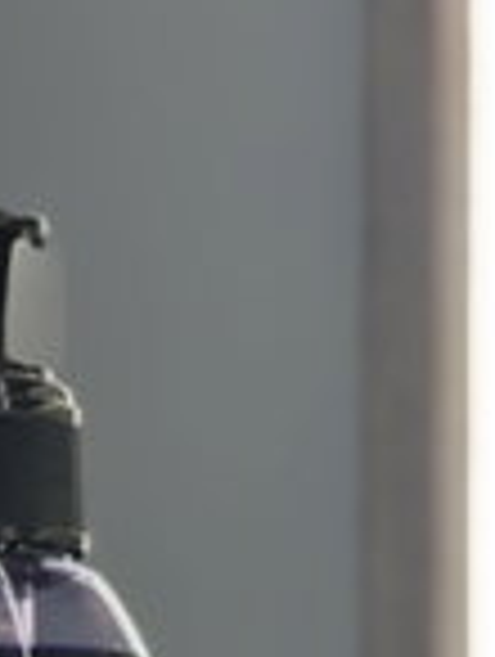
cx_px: -14
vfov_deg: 10.8
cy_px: 997
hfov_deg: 8.5
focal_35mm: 175
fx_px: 3327
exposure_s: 1/135
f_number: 1.78
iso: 50
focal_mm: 6.76
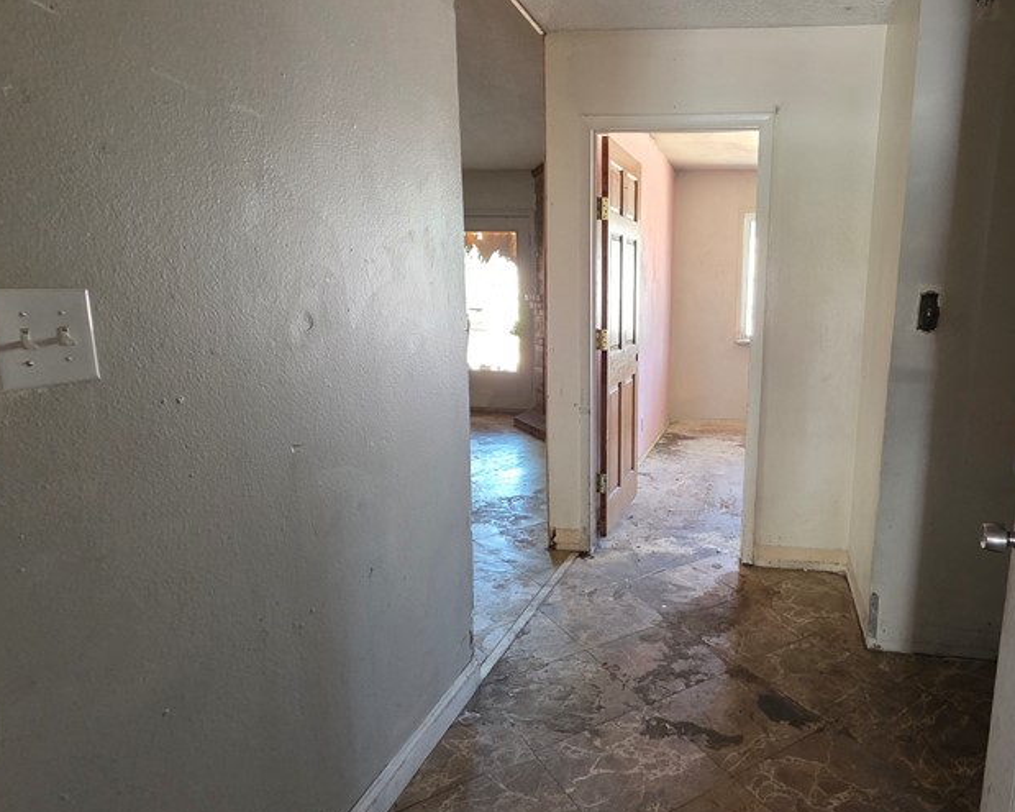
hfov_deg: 75.6
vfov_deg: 65.5
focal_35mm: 21
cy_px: 415
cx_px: 661
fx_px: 631
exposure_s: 1/60
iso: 500
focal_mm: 2.2
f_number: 1.9
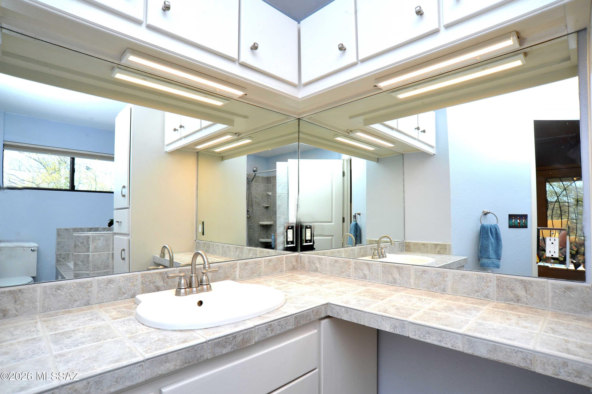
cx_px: 296
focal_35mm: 18
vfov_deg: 67.3
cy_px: 197
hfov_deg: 90.0
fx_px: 296
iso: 800
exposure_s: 1/50
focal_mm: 18
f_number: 11
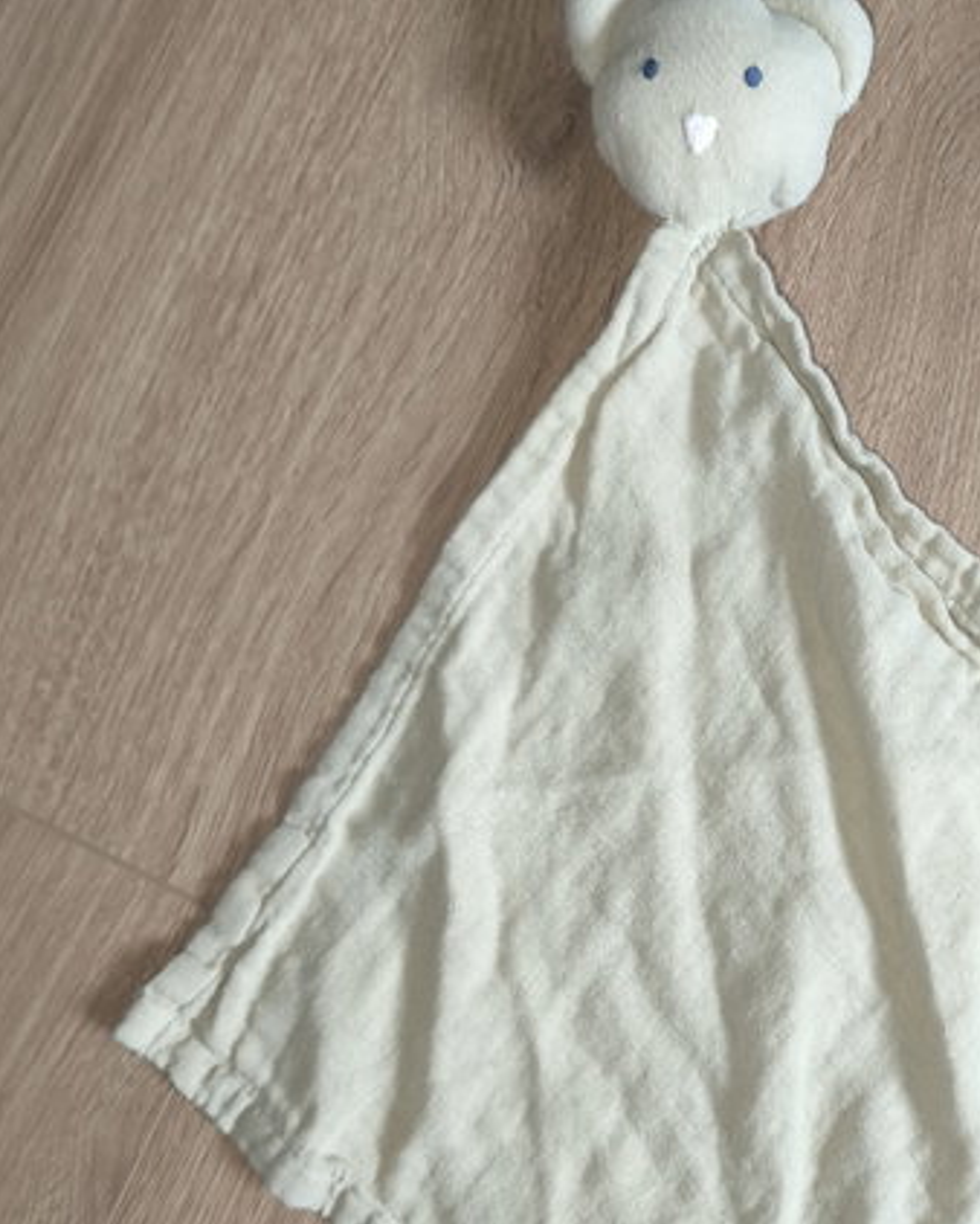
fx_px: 1594
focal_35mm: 44
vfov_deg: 41.3
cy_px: 848
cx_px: 789
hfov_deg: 33.2
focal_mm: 6.57
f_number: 1.6
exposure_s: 1/50
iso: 640
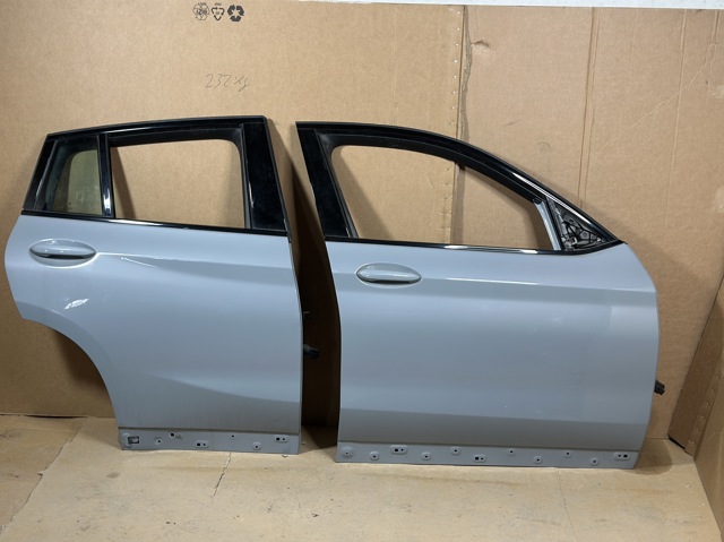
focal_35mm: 48
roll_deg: -2.4
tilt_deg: -14.7
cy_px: 271
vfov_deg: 30.2
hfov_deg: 39.7
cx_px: 362
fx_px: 1003
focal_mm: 6.86
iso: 160
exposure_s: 1/50
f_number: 1.78
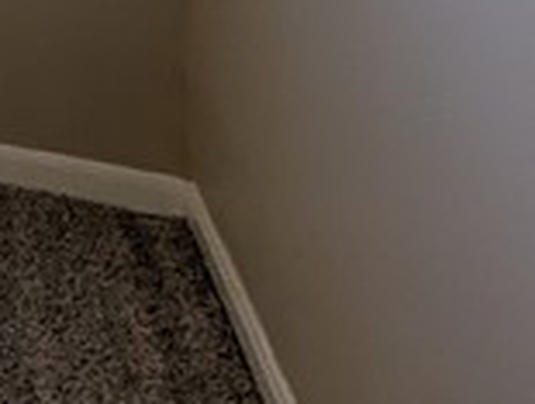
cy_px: -404
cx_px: -961
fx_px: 1224
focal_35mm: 79
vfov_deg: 15.2
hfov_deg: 12.6
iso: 128
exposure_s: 1/120
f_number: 1.7
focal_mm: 2.02
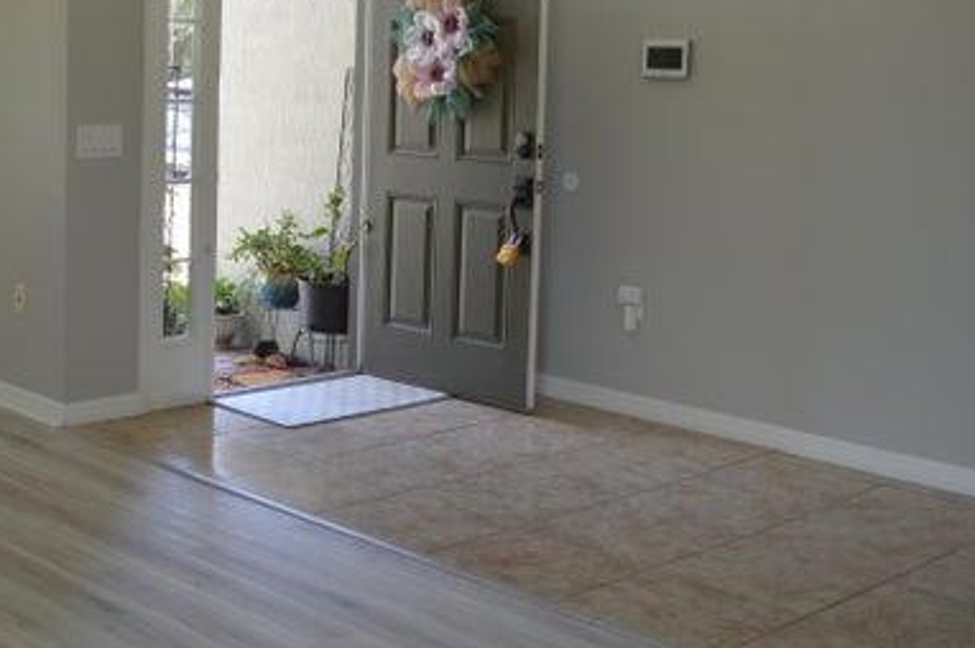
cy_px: 145
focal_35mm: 51
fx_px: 1380
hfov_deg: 36.4
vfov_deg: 26.0
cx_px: 92
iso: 100
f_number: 3.5
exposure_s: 1/40
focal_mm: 18
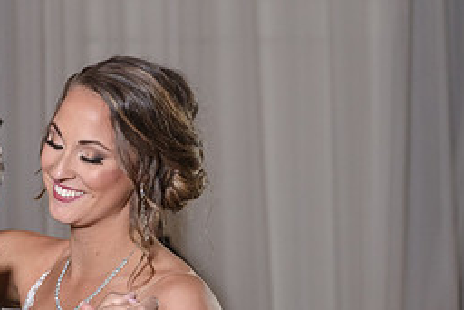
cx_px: -28
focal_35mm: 265
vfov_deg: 5.2
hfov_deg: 7.7
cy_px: 252
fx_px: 3417
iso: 2000
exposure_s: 1/100
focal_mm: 93
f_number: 5.6
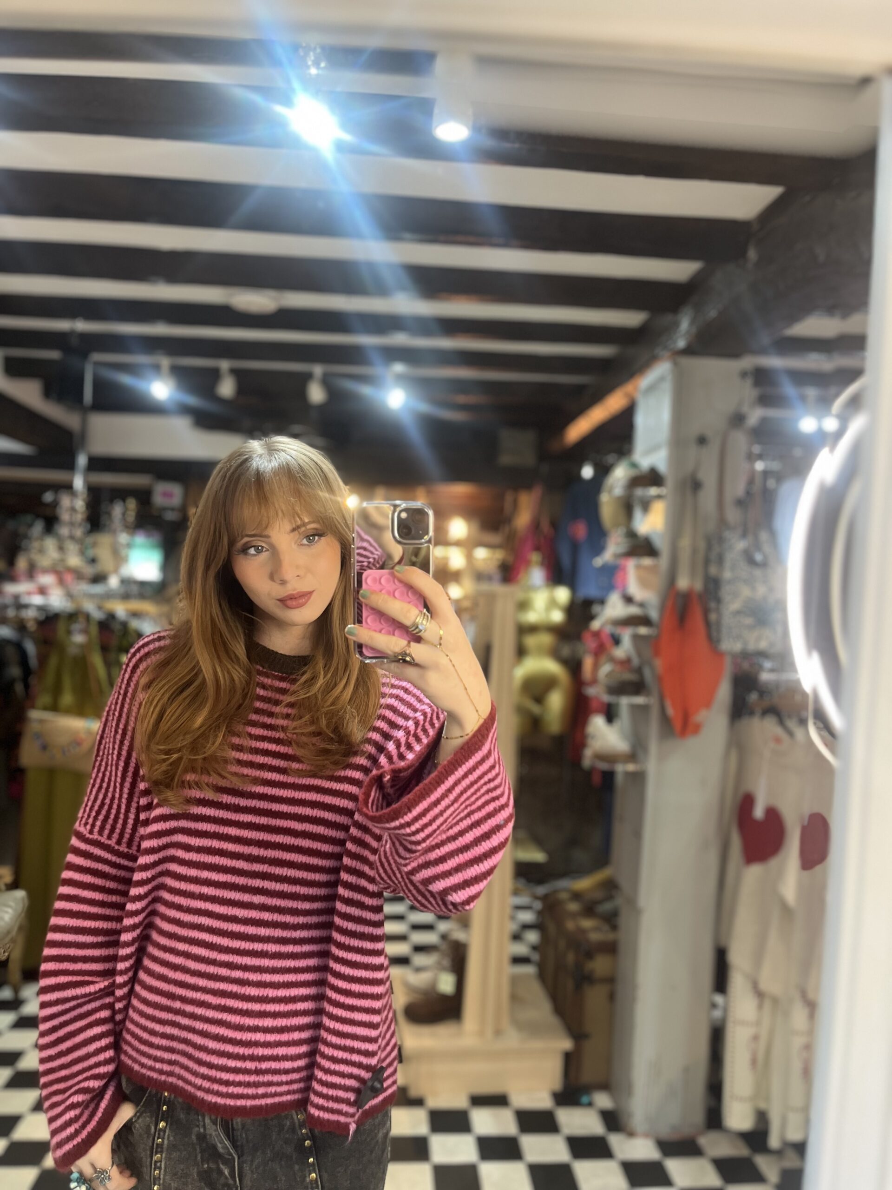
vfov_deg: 67.3
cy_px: 595
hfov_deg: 53.1
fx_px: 893
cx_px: 446
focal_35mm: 26
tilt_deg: -7.4
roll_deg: -1.9
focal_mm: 5.1
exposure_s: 1/50
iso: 125
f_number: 1.6
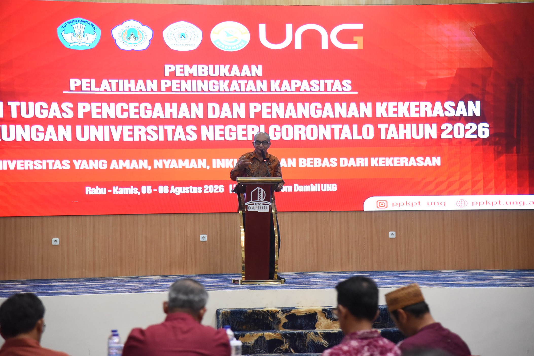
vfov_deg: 13.1
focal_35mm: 105
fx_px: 1558
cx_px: 267
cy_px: 178
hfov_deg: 19.4
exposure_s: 1/200
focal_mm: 105
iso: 6400
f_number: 4
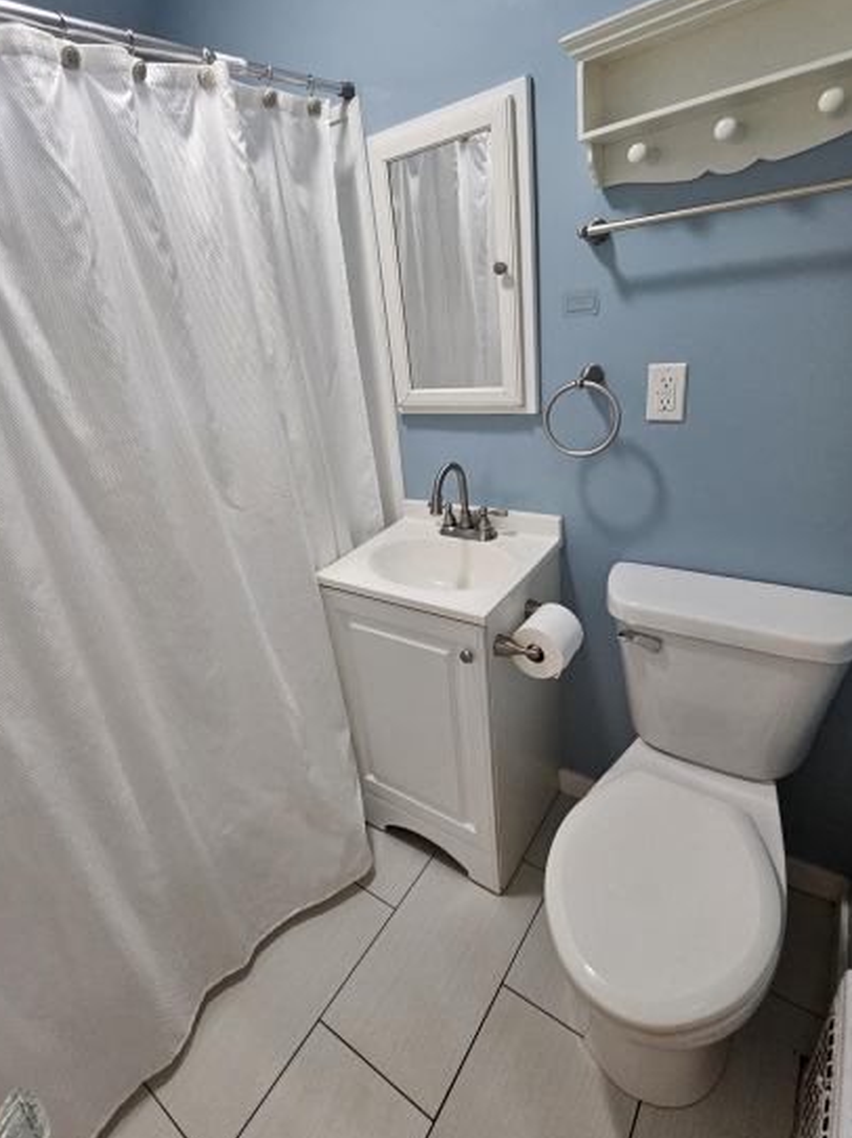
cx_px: 361
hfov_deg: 77.5
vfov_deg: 94.5
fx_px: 525
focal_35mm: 16
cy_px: 543
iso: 320
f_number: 2.2
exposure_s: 1/60
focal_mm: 2.2
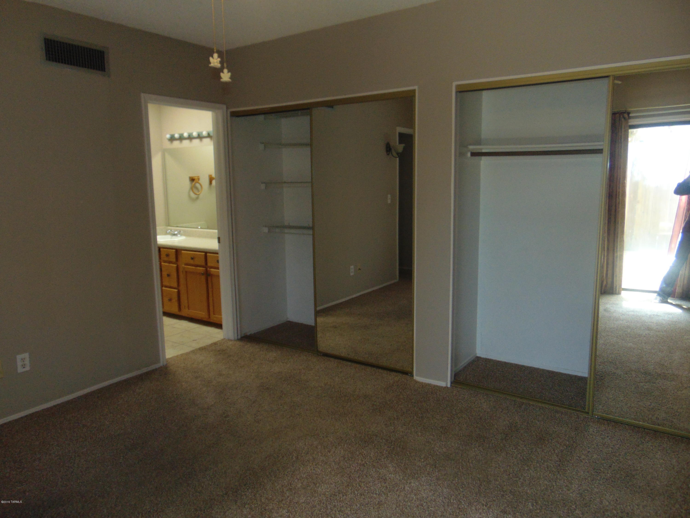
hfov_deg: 69.4
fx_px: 498
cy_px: 259
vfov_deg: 54.9
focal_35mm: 25
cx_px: 345
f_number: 3
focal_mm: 4.5
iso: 200
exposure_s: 1/30
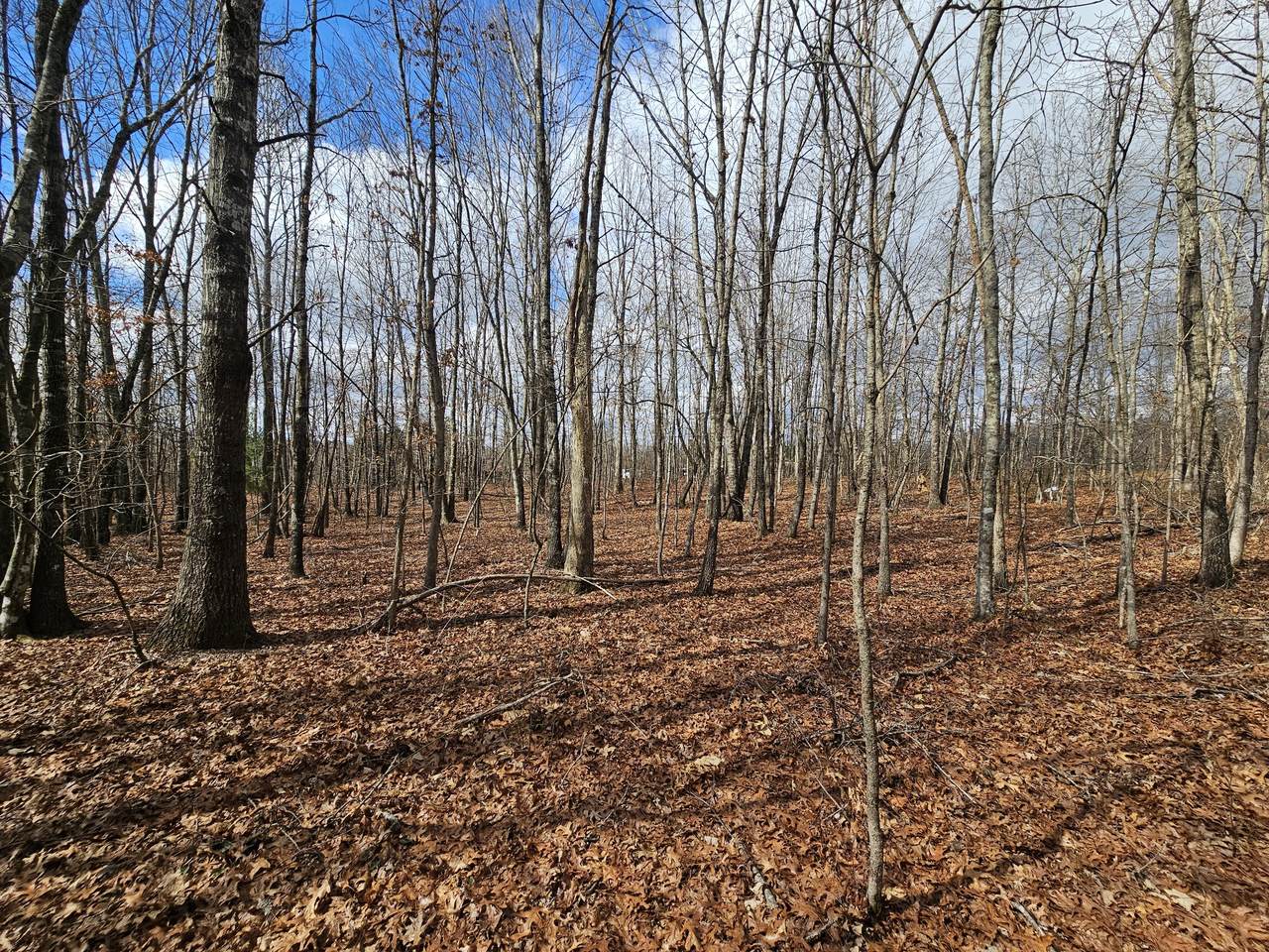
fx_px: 477
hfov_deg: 106.2
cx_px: 634
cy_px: 476
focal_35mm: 13
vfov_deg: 89.9
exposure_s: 1/1402
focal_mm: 2.2
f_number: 2.2
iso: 50
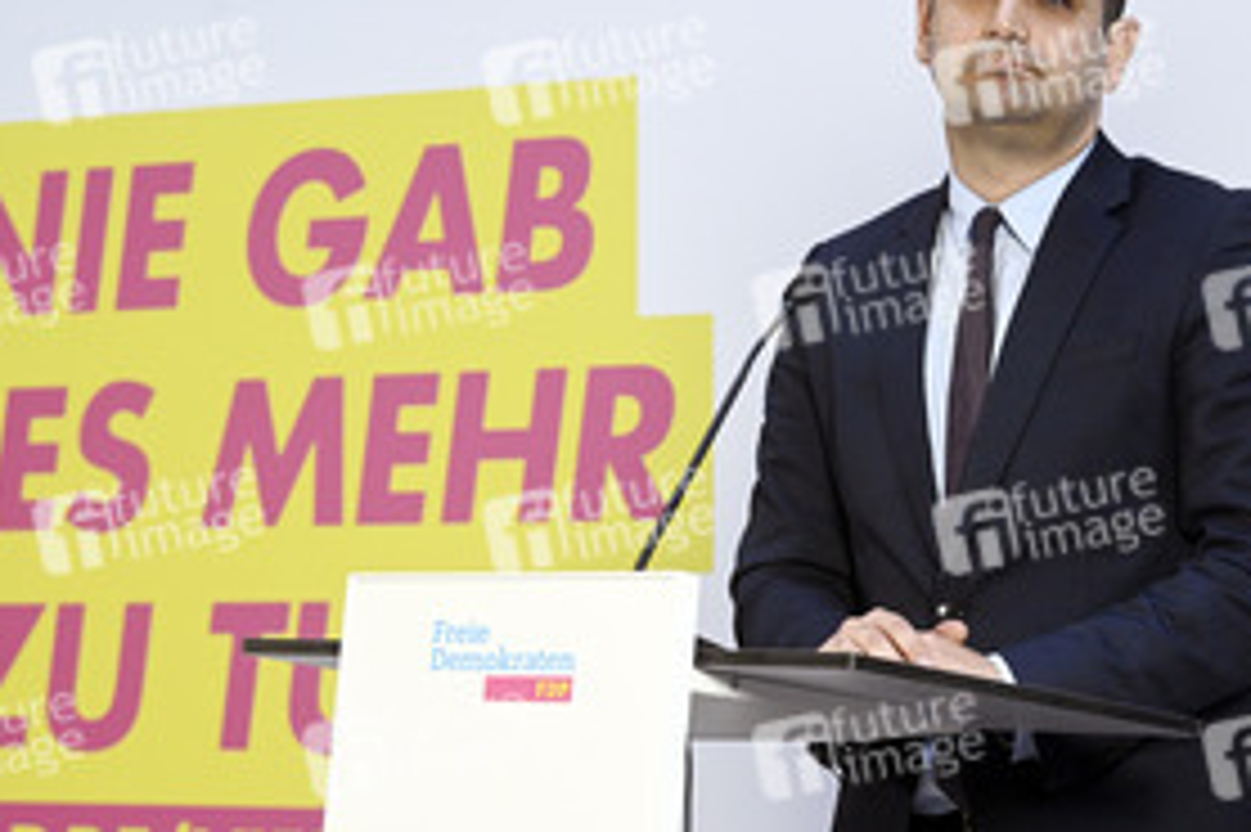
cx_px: 929
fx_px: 4792
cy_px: 409
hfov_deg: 14.8
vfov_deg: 9.9
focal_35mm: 138
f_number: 5.6
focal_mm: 85
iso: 5000
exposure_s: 1/400
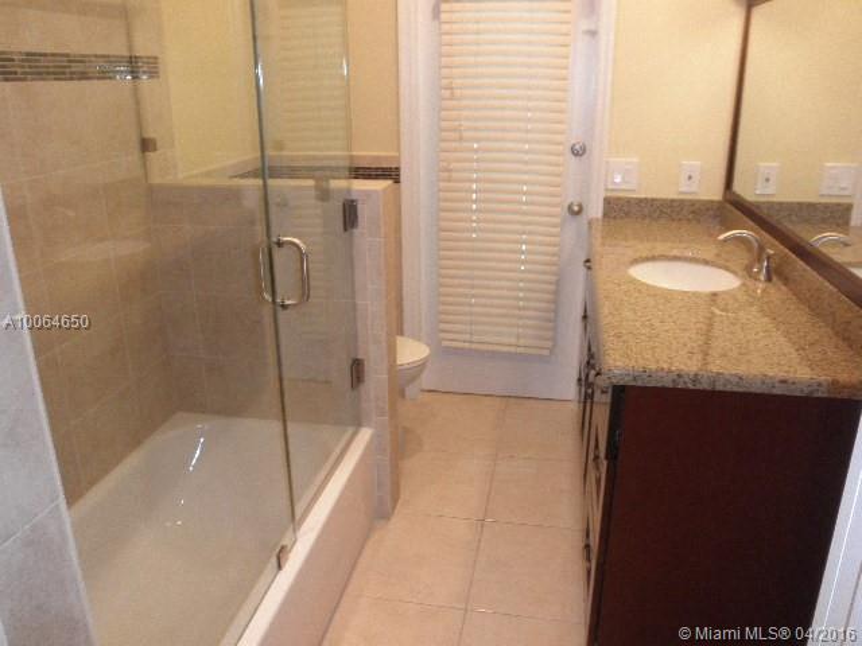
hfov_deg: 63.4
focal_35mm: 28
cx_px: 431
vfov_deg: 49.7
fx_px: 697
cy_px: 323
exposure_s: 1/30
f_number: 3
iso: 200
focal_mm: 5
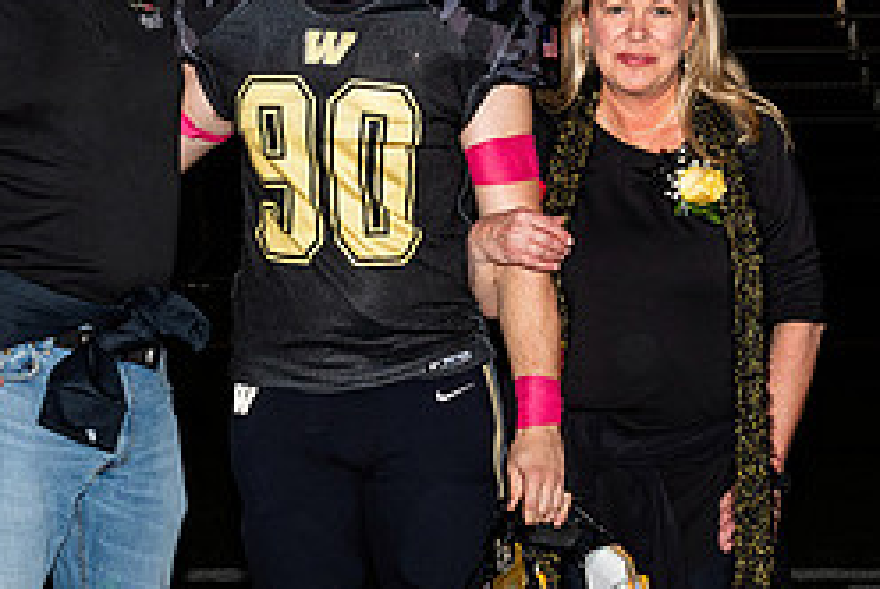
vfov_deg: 9.3
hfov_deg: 13.8
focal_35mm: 148
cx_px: 321
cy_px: 364
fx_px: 3622
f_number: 5
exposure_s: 1/200
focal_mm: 34
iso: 320
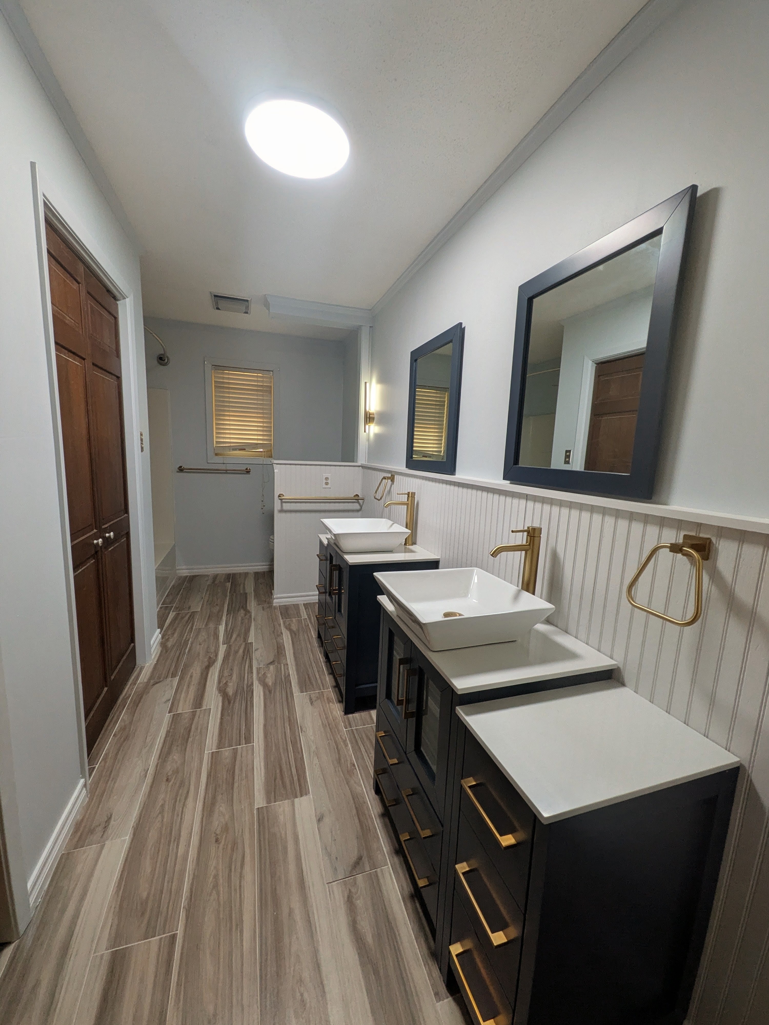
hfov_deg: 85.7
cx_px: 384
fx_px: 415
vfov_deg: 102.1
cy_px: 512
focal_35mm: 14
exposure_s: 1/60
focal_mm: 1.85
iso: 155
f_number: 2.2
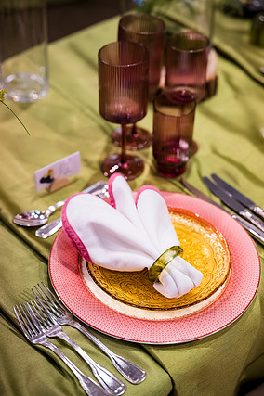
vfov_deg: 34.5
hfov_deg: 23.3
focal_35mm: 58
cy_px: 192
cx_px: 131
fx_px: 639
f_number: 2.2
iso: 1250
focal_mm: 55
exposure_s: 1/320
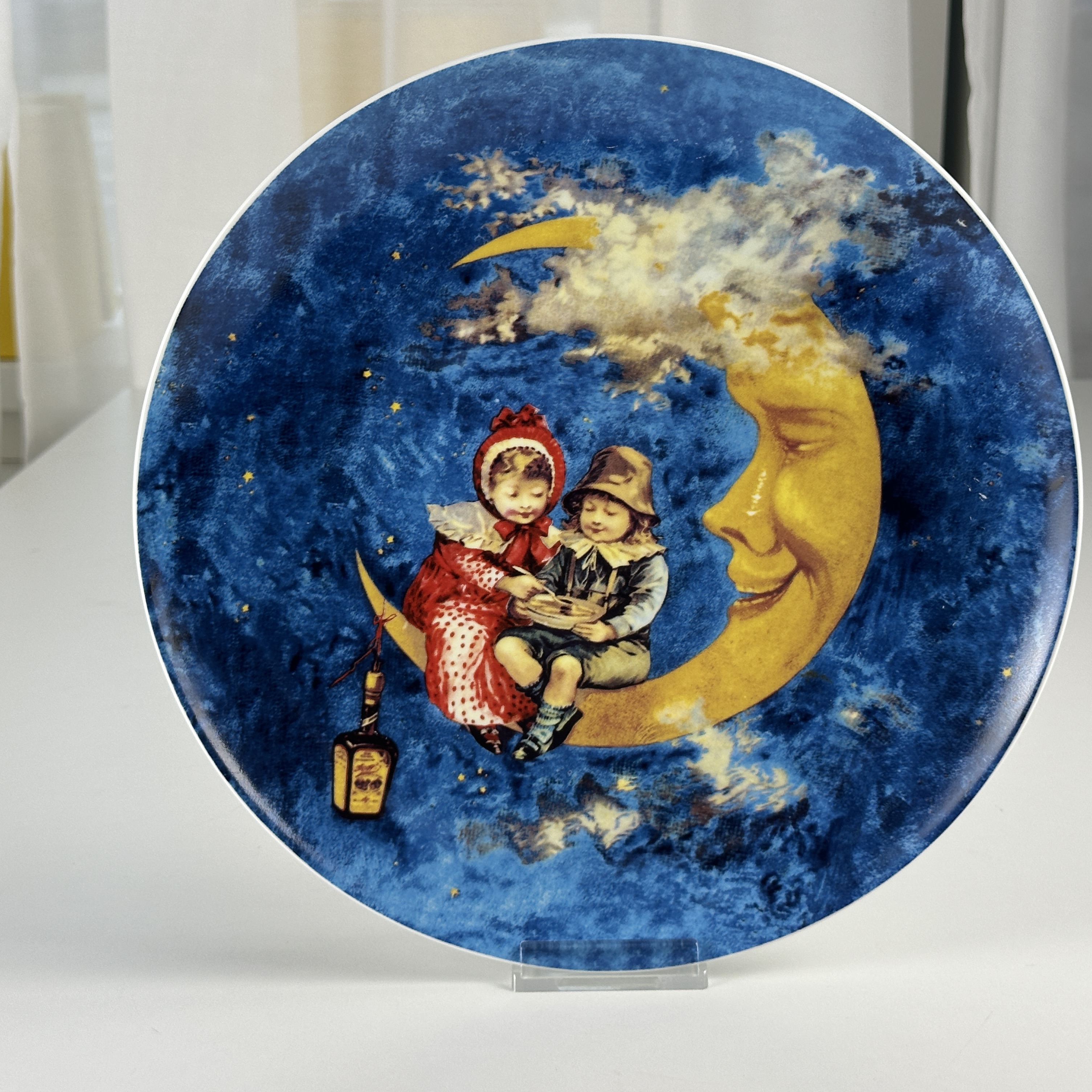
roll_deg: +1.0
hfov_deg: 30.0
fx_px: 2034
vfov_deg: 30.0
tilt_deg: -15.7
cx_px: 552
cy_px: 548
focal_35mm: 57
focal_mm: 6.86
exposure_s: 1/148
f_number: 1.78
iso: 64
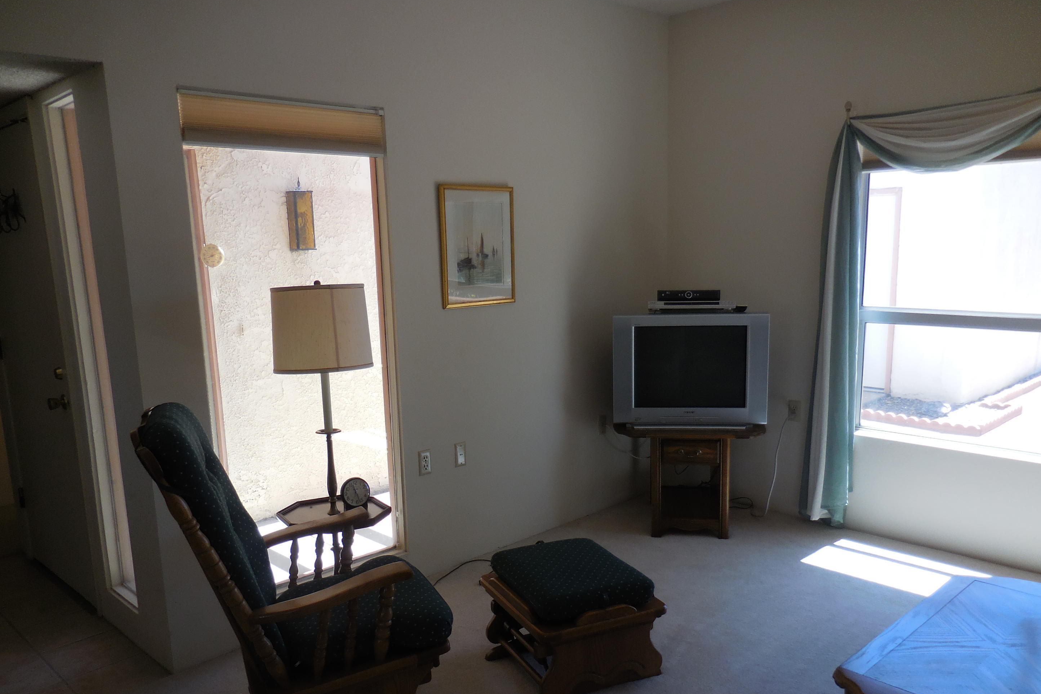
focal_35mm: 27
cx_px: 517
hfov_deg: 67.4
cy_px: 401
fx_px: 781
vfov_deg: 47.8
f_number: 3.3
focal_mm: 4.5
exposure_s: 1/250
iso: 125
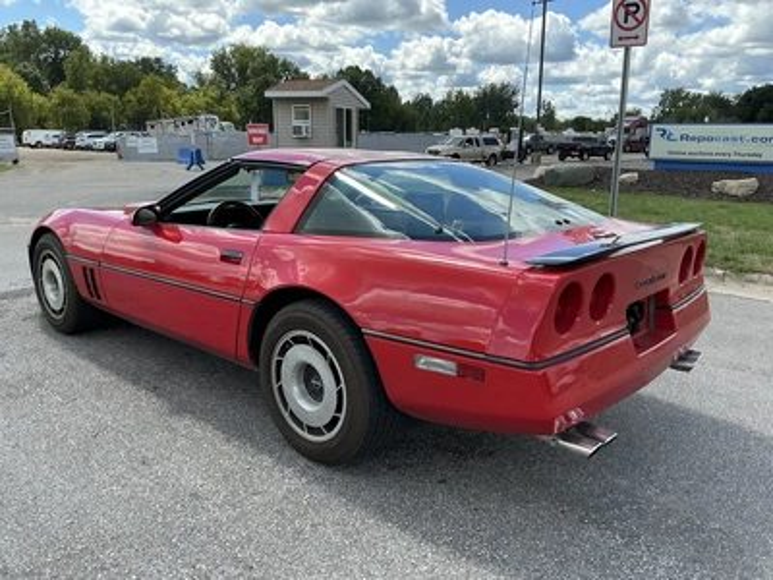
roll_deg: -0.1
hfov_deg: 63.4
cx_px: 386
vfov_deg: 49.7
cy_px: 290
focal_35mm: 28
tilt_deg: -11.3
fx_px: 625
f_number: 1.8
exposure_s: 1/829
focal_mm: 3
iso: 25
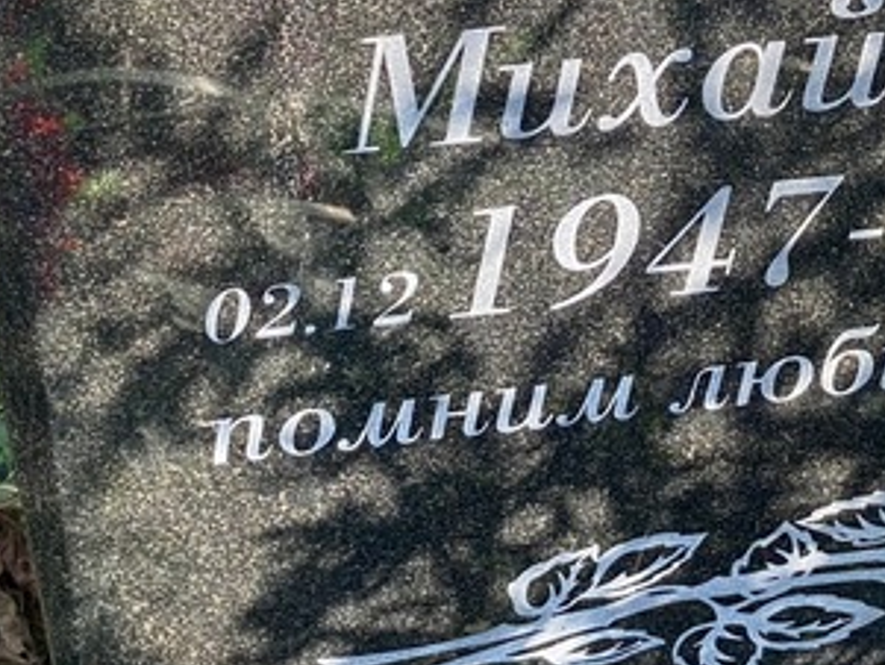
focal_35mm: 138
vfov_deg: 10.7
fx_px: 3530
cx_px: 900
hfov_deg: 14.1
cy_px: 3
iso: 20
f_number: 2
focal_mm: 6
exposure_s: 1/207
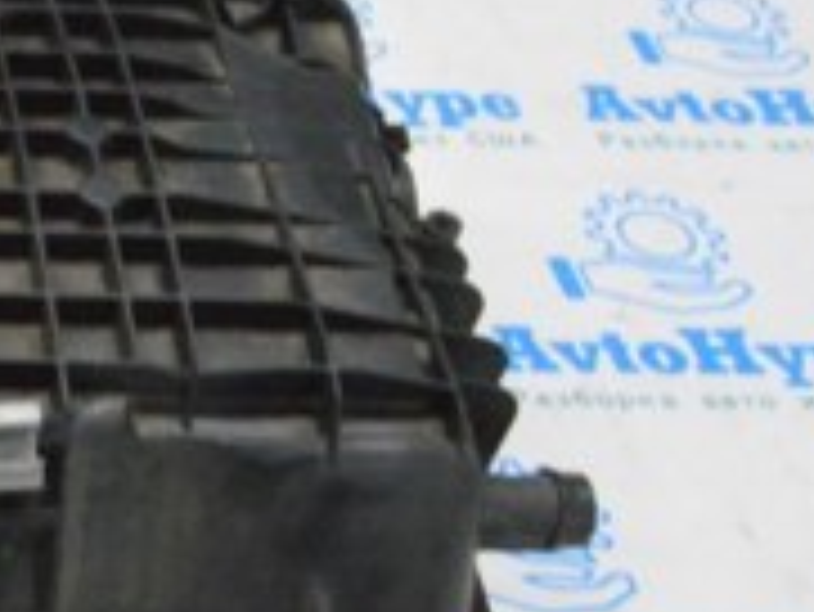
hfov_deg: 16.7
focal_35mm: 102
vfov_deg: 14.5
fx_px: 2400
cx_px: -558
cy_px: 254
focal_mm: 20
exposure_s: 1/15
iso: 6400
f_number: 20
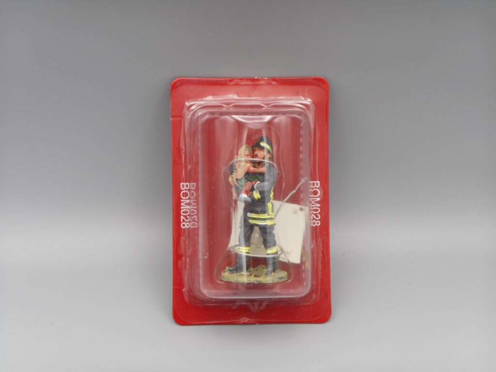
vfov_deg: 16.1
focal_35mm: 92
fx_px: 1318
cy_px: 186
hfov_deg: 21.3
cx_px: 248
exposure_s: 1/40
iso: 80
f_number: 4.9
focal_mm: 16.4
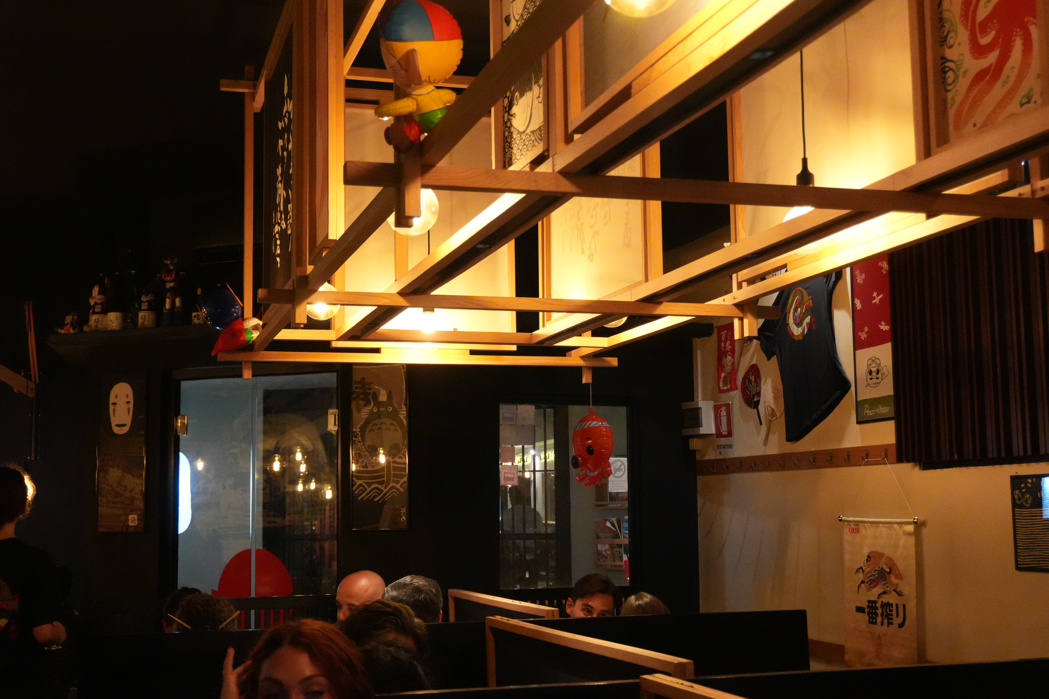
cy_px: 350
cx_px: 524
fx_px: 1442
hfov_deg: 40.0
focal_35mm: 50
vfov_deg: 27.3
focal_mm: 33
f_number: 4.5
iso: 6400
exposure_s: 1/90
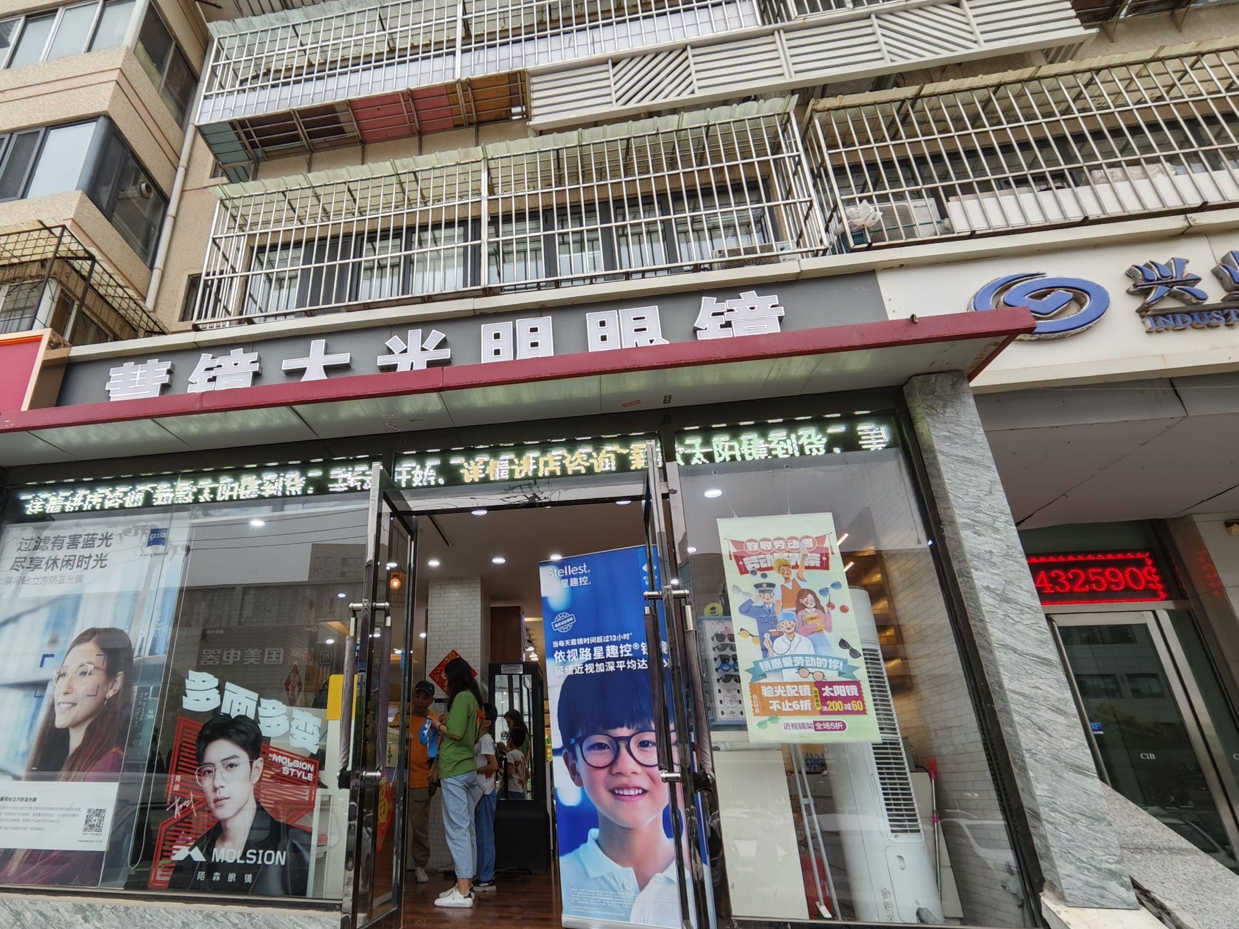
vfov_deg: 71.3
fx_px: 644
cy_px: 522
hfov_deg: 86.0
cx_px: 462
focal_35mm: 18
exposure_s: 1/105
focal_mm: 2.16
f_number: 2.2
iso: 320
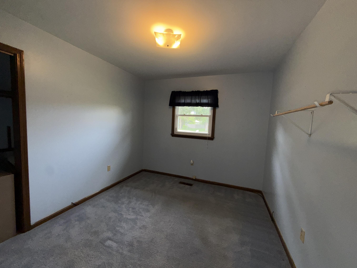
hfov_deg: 102.1
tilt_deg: -4.4
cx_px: 178
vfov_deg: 85.7
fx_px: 144
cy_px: 134
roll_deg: -2.3
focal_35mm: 14
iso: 50
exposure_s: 1/122
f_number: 2.2
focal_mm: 2.22
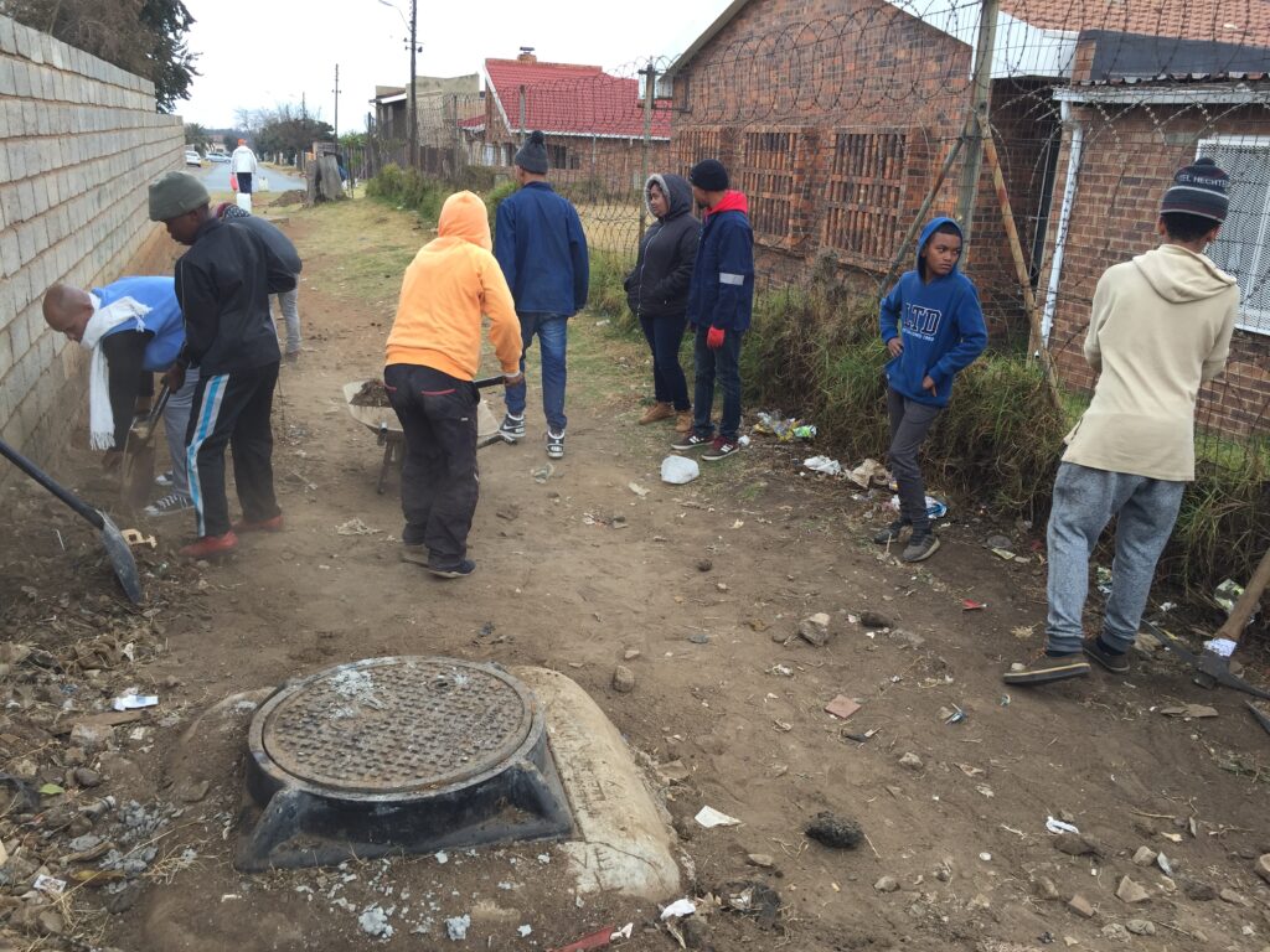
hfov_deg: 61.7
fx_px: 1064
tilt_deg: -16.6
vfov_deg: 48.2
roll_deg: -3.1
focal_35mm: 29
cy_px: 476
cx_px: 635
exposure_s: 1/124
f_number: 2.2
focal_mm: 4.15
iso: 32
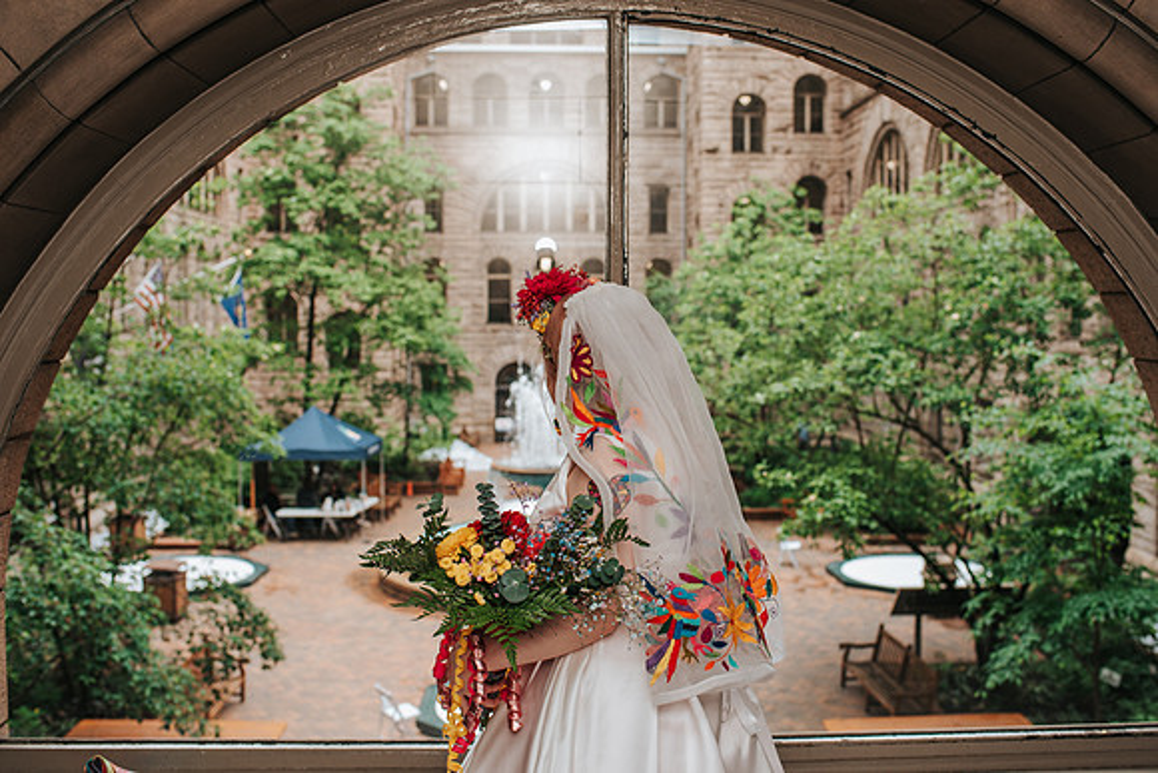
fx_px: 1225
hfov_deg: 50.6
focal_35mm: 38
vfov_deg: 35.0
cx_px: 599
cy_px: 361
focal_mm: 35
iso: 280
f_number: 4
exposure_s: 1/160
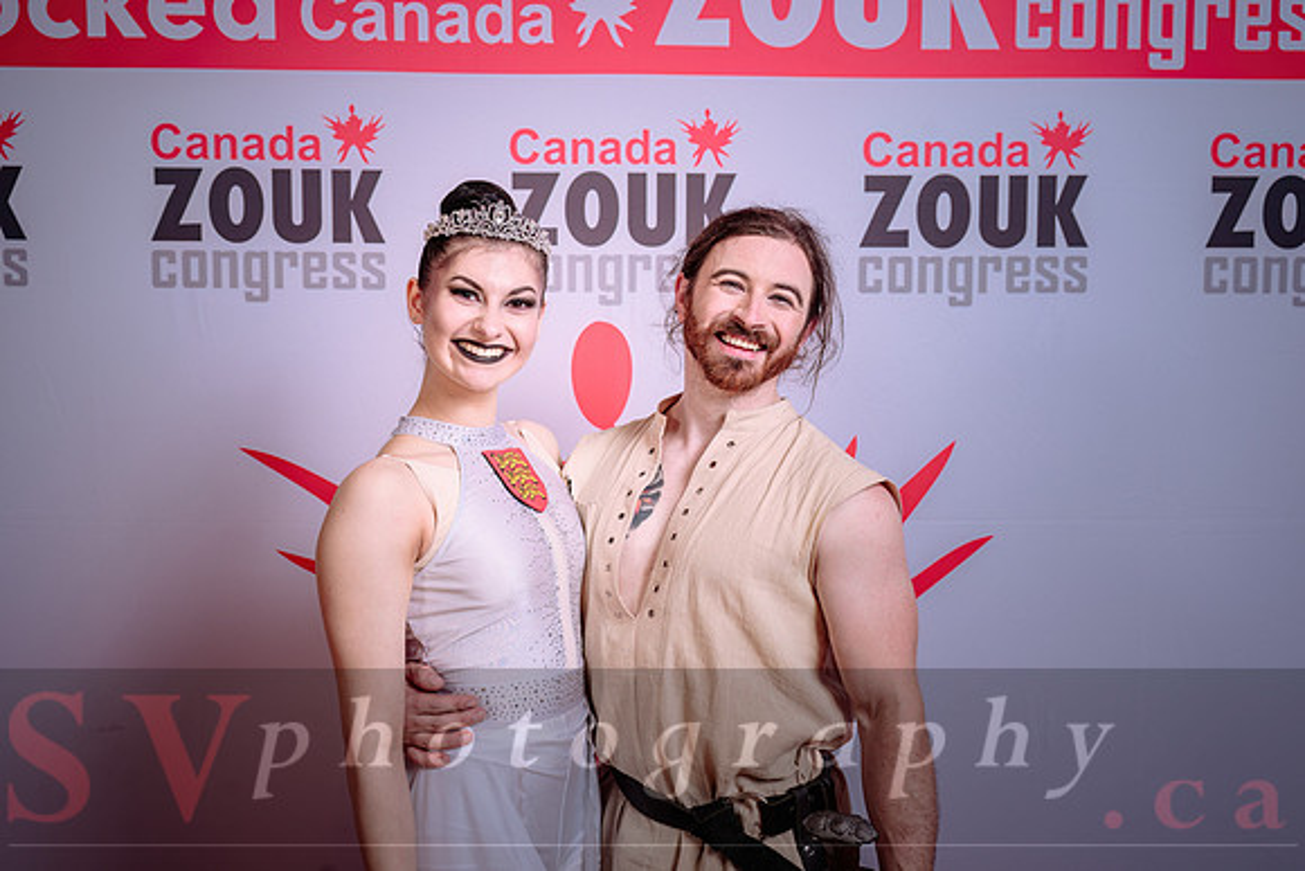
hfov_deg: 51.9
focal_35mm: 37
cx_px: 652
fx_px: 1342
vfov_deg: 36.0
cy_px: 436
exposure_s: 1/160
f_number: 5
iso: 100
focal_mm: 37
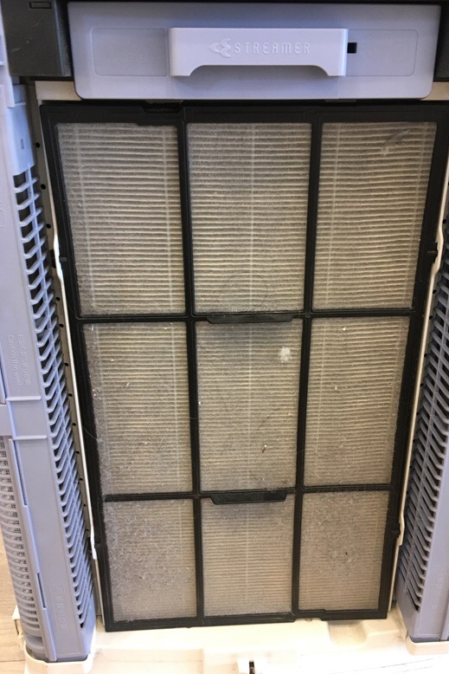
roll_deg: +0.0
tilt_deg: -24.2
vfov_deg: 60.3
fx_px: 580
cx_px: 245
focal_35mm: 31
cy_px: 337
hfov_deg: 42.3
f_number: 2.2
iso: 125
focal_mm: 4.15
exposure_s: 1/30
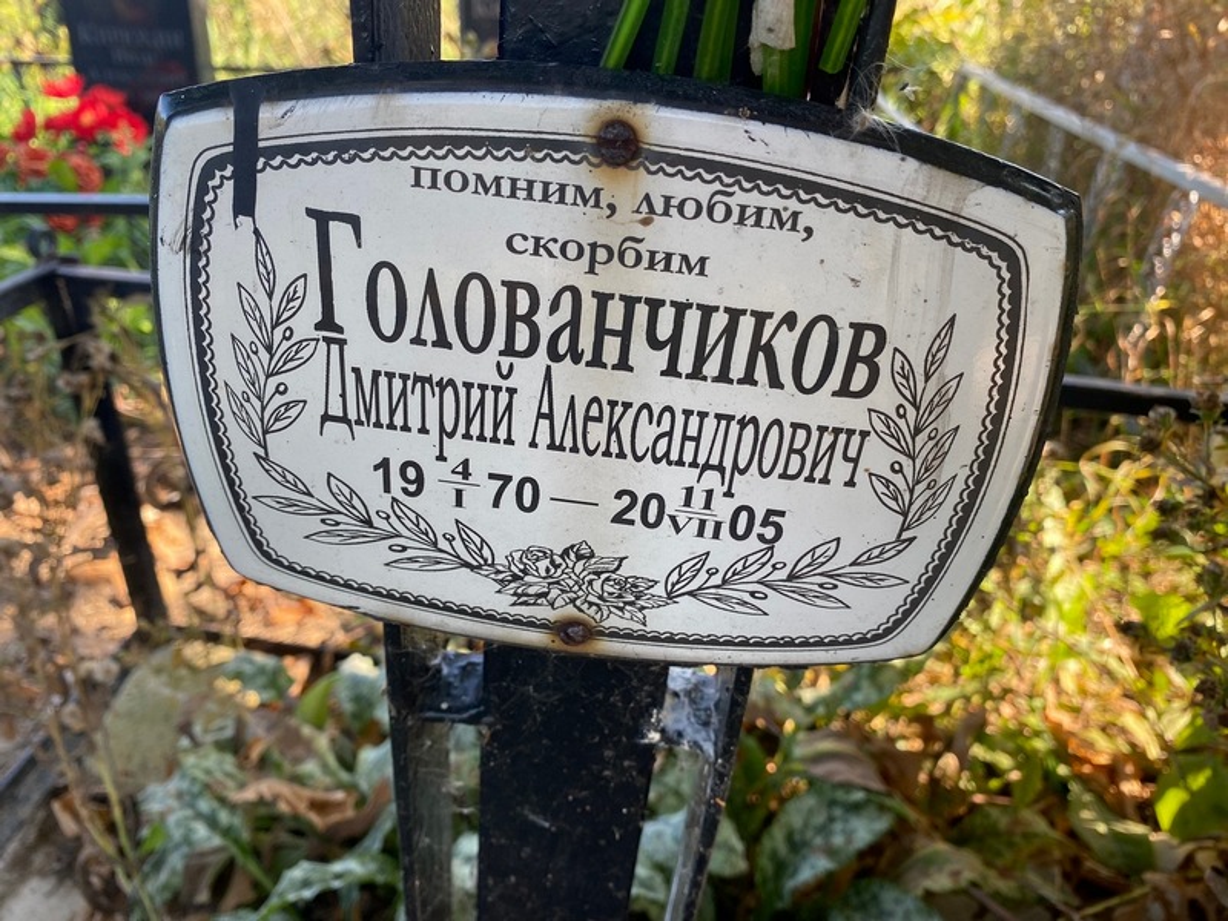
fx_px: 922
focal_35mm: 26
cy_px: 460
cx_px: 614
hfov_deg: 67.3
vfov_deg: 53.1
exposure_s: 1/204
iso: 32
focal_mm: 4.25
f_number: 1.8
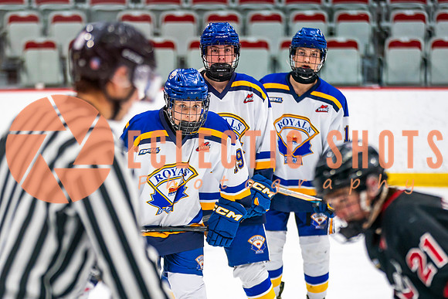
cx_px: 171
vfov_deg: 6.2
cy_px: 203
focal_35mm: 223
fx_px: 2772
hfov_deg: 9.2
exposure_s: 1/640
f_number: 2.8
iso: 800
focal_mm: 142
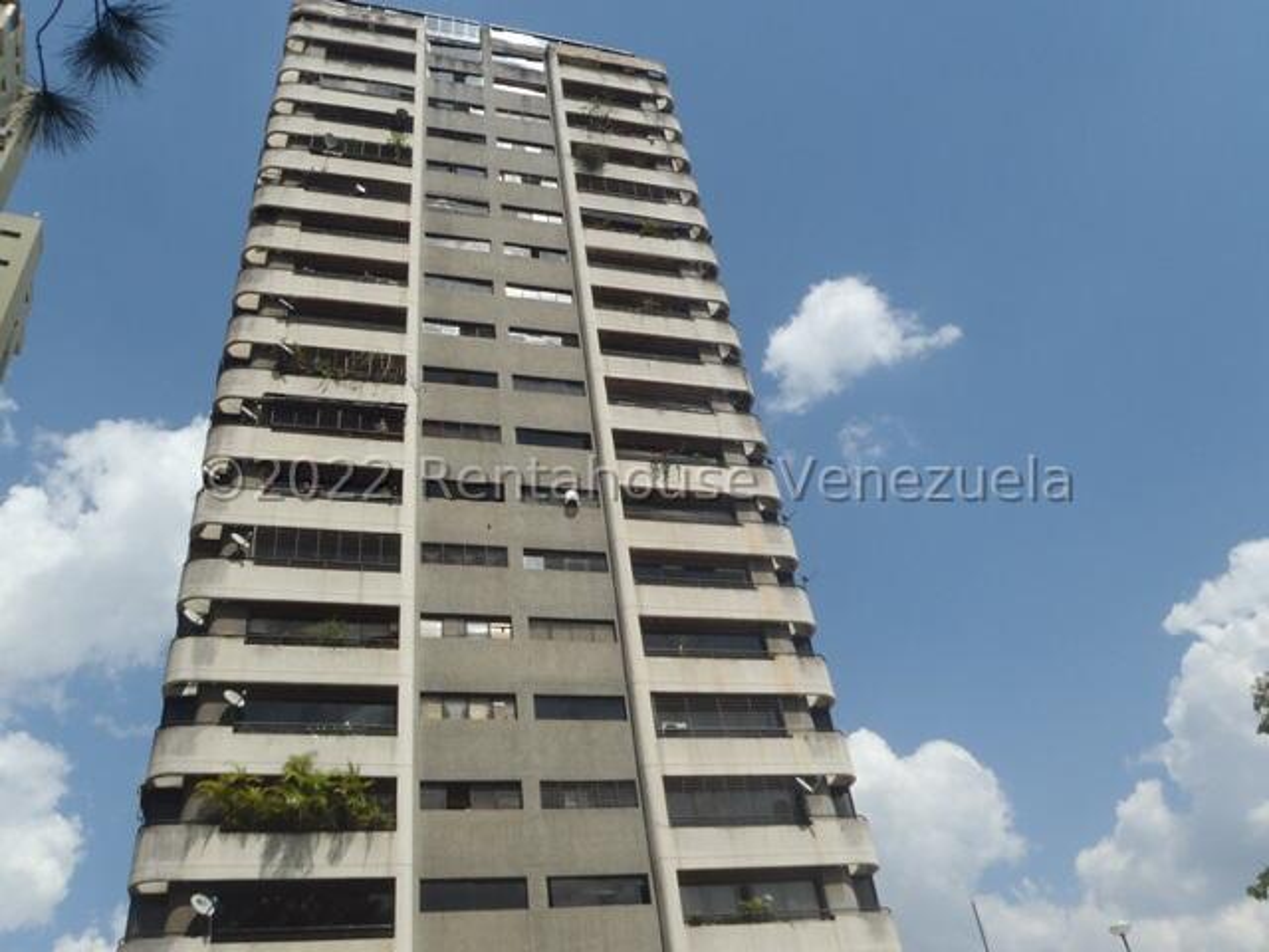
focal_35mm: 28
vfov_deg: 49.7
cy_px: 476
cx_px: 634
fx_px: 1026
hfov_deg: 63.4
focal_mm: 5
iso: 64
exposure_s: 1/400
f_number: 5
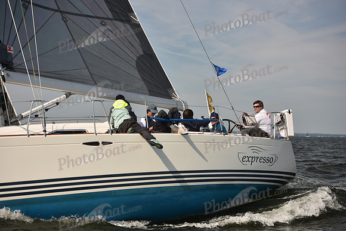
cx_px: 173
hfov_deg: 28.8
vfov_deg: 19.5
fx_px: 673
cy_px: 116
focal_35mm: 70
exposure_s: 1/2500
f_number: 3.2
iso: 250
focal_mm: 70
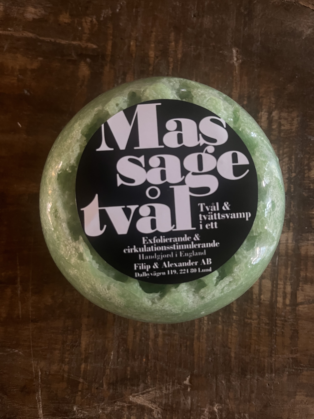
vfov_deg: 67.3
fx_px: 314
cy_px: 210
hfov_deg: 53.1
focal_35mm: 26
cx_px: 157
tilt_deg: -83.8
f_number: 1.6
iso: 640
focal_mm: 5.1
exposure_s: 1/31
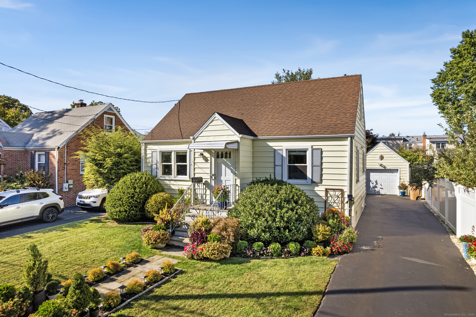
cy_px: 158
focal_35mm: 22
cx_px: 238
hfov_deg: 78.6
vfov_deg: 57.2
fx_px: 291
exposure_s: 1/1600
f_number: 2.8
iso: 100
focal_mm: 8.38
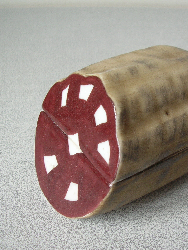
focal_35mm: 47
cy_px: 125
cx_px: 140
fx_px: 340
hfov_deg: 30.4
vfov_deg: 40.4
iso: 50
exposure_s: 1/19.1
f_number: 2.8
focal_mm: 5.8
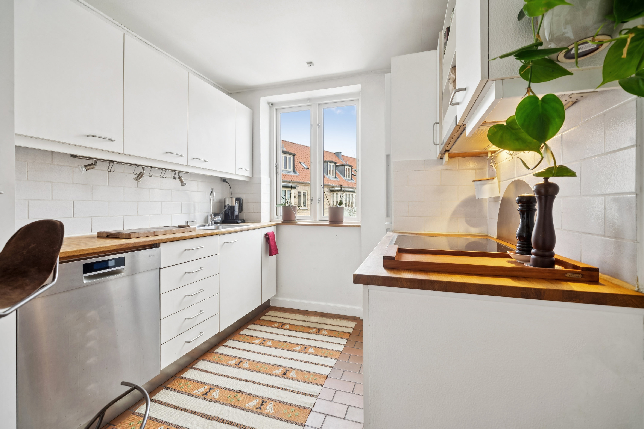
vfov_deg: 81.2
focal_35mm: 14
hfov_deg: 104.3
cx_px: 322
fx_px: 250
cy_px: 214
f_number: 5.6
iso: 160
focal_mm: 14
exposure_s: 1/4
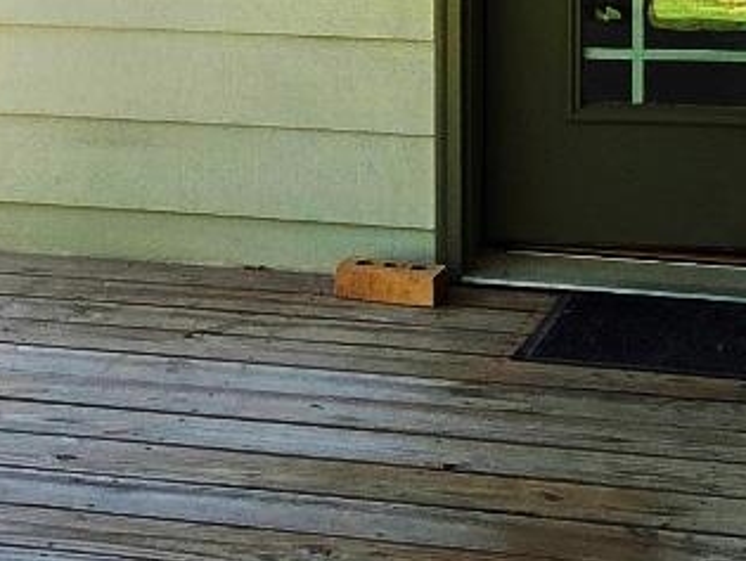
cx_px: 317
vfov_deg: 13.7
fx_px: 2265
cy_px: -128
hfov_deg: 18.7
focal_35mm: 105
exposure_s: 1/3168
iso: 80
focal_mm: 5.4
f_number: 1.8
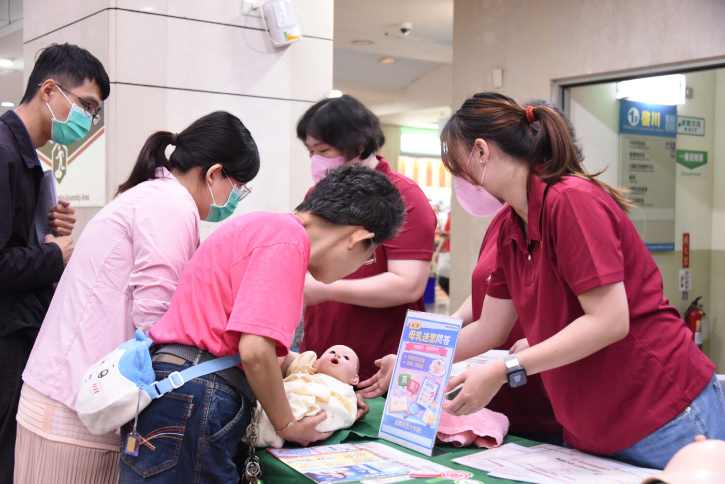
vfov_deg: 28.1
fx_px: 967
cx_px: 362
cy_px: 242
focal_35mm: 48
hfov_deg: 41.1
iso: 3200
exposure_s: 1/60
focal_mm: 48
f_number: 4.2
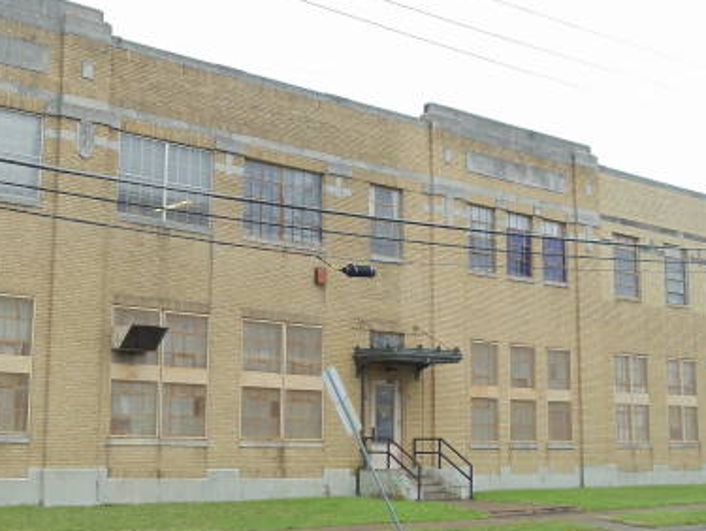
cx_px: 232
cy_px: 273
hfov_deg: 25.8
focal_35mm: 75
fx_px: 1531
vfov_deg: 19.7
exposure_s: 1/100
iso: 200
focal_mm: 6
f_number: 3.5
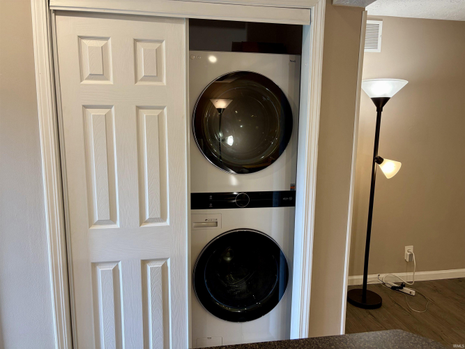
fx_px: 349
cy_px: 174
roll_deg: +0.0
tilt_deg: -8.3
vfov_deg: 53.0
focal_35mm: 26
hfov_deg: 67.3
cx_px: 232
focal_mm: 5.96
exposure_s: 1/60
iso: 80
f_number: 1.6
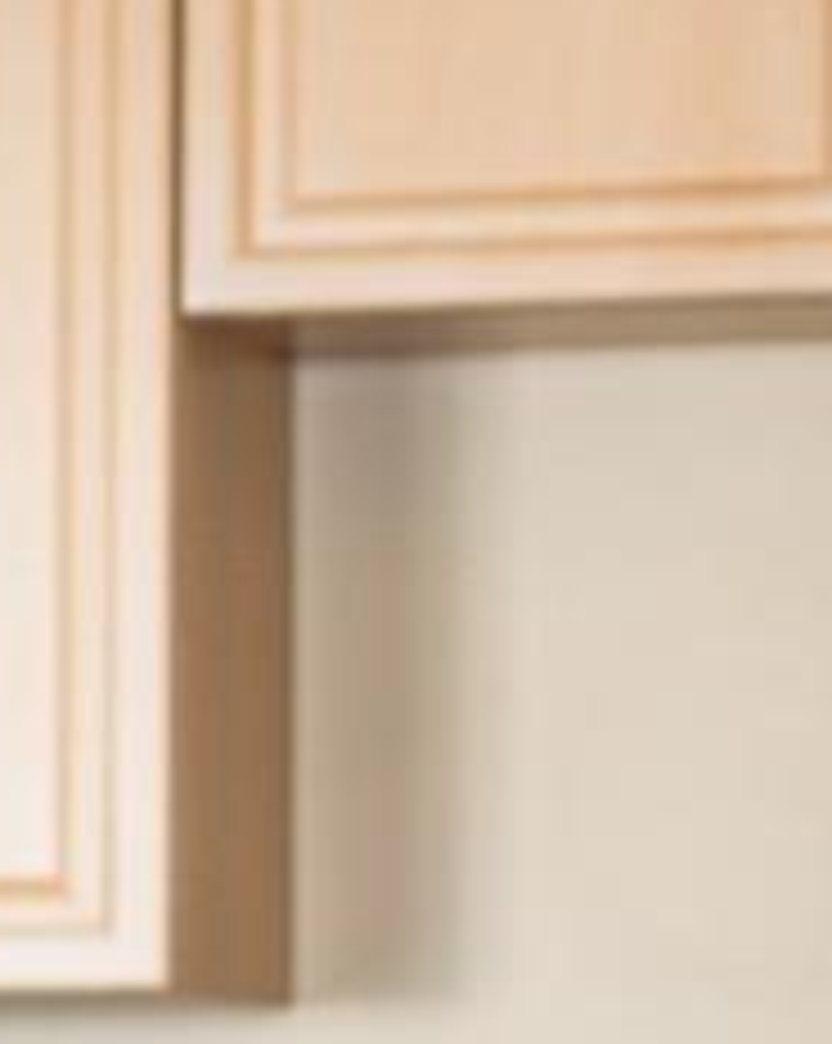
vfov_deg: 6.0
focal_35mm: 324
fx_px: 9992
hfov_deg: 4.6
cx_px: -1574
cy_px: 1148
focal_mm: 50
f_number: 1.8
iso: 100
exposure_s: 1/25
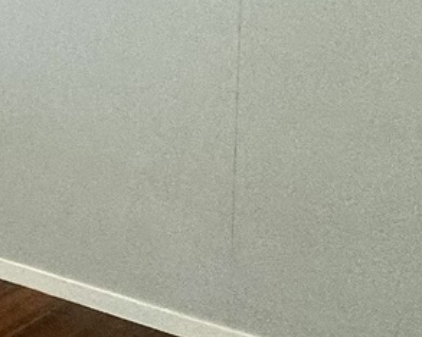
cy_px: -22
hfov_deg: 19.9
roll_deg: +0.8
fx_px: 874
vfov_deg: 20.9
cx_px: -336
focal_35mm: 70
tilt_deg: -2.8
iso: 125
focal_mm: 2.22
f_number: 2.2
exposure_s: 1/100
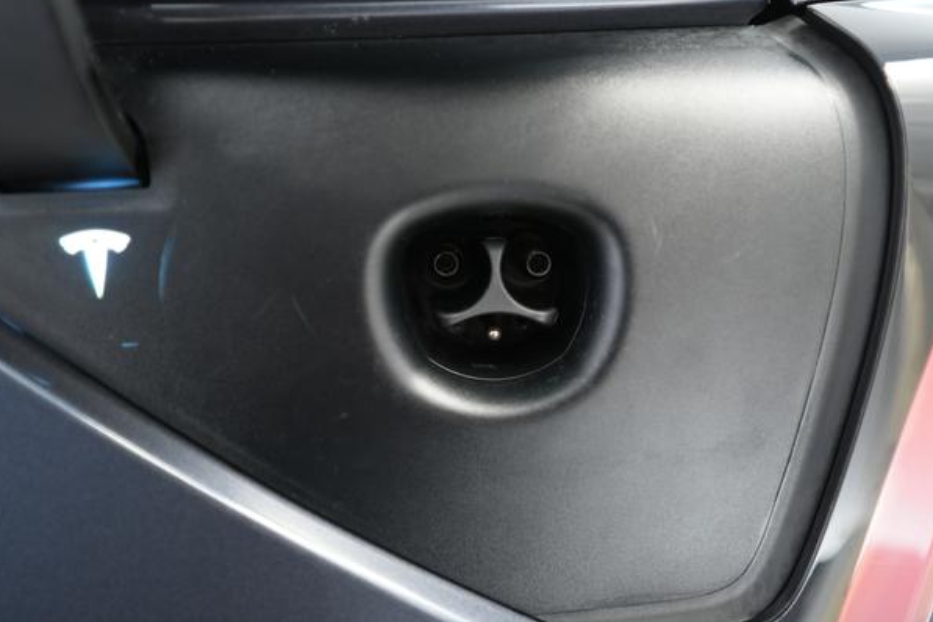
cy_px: 295
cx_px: 489
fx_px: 777
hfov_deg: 61.9
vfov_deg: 43.6
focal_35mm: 30
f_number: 2.8
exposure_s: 1/30
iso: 1250
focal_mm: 28
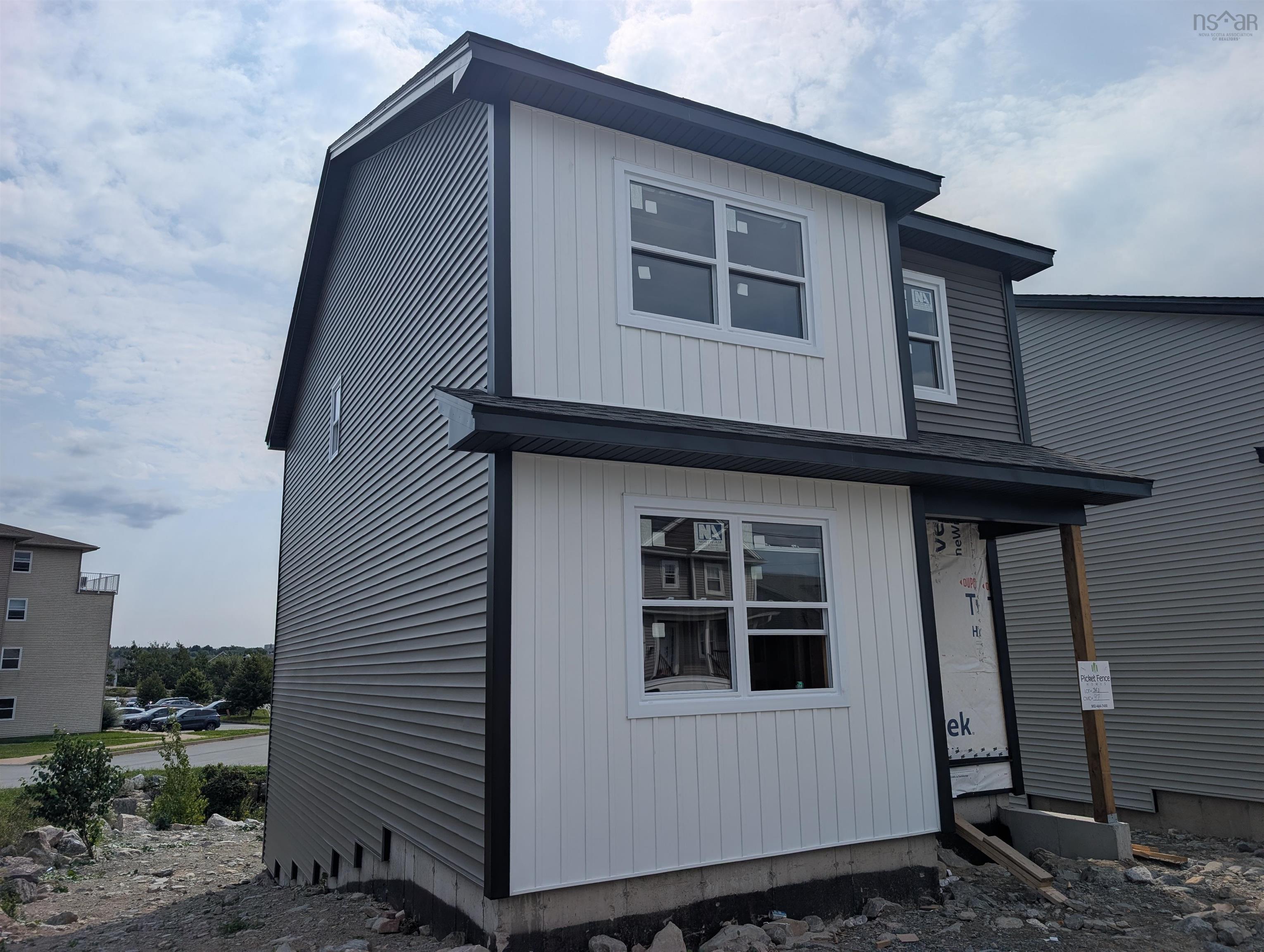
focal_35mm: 24
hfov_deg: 71.5
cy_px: 476
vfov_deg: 56.9
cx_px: 632
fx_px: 878
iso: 21
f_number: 1.68
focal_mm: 6.9
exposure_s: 1/4673
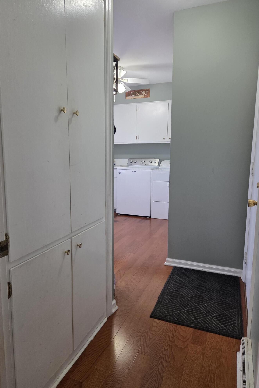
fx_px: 259
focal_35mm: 24
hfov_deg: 53.1
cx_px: 125
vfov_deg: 73.7
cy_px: 194
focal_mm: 5.4
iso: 250
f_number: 1.8
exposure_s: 1/120
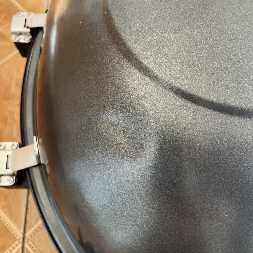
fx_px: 256
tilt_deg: -69.5
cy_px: 119
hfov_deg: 52.5
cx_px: 127
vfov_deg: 52.5
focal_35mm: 31
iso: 640
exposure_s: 1/40
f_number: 1.6
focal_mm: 5.1
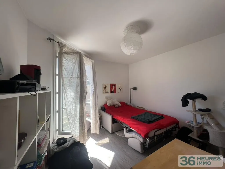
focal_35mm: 13
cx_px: 112
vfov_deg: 89.9
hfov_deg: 106.2
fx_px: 84
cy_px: 84
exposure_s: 1/206
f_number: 1.8
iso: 32
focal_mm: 1.57
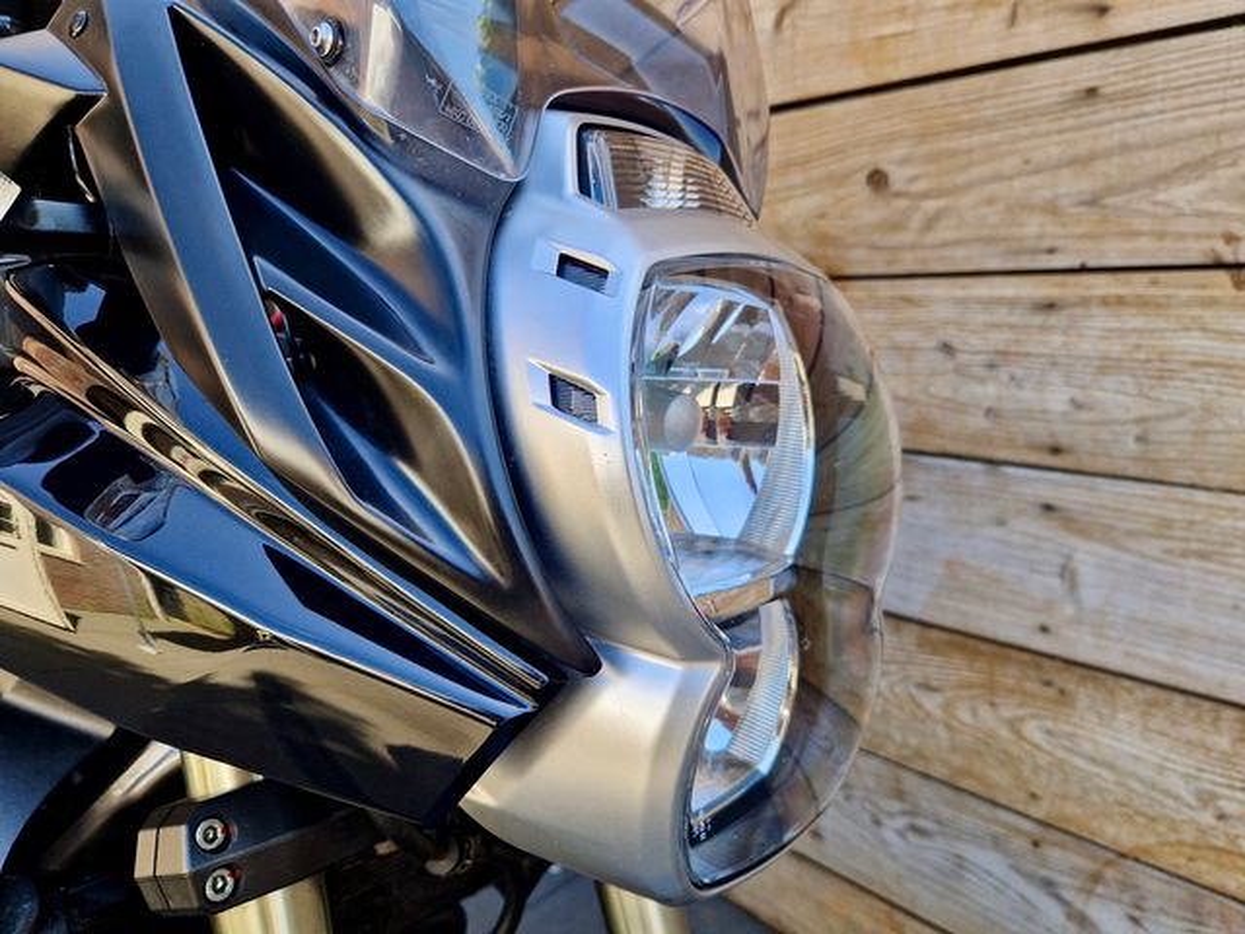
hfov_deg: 73.9
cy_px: 467
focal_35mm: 23
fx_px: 827
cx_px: 622
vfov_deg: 58.9
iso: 50
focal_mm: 5.4
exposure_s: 1/202
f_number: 1.8
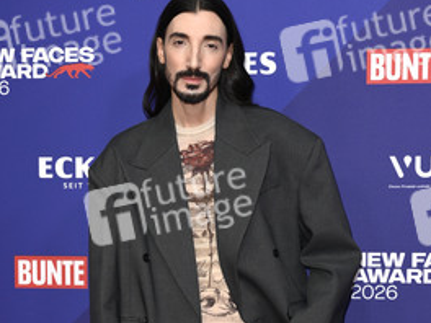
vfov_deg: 14.4
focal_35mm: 102
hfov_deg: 19.3
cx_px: 216
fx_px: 1270
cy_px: 289
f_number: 5.6
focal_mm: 70
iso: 500
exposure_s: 1/250
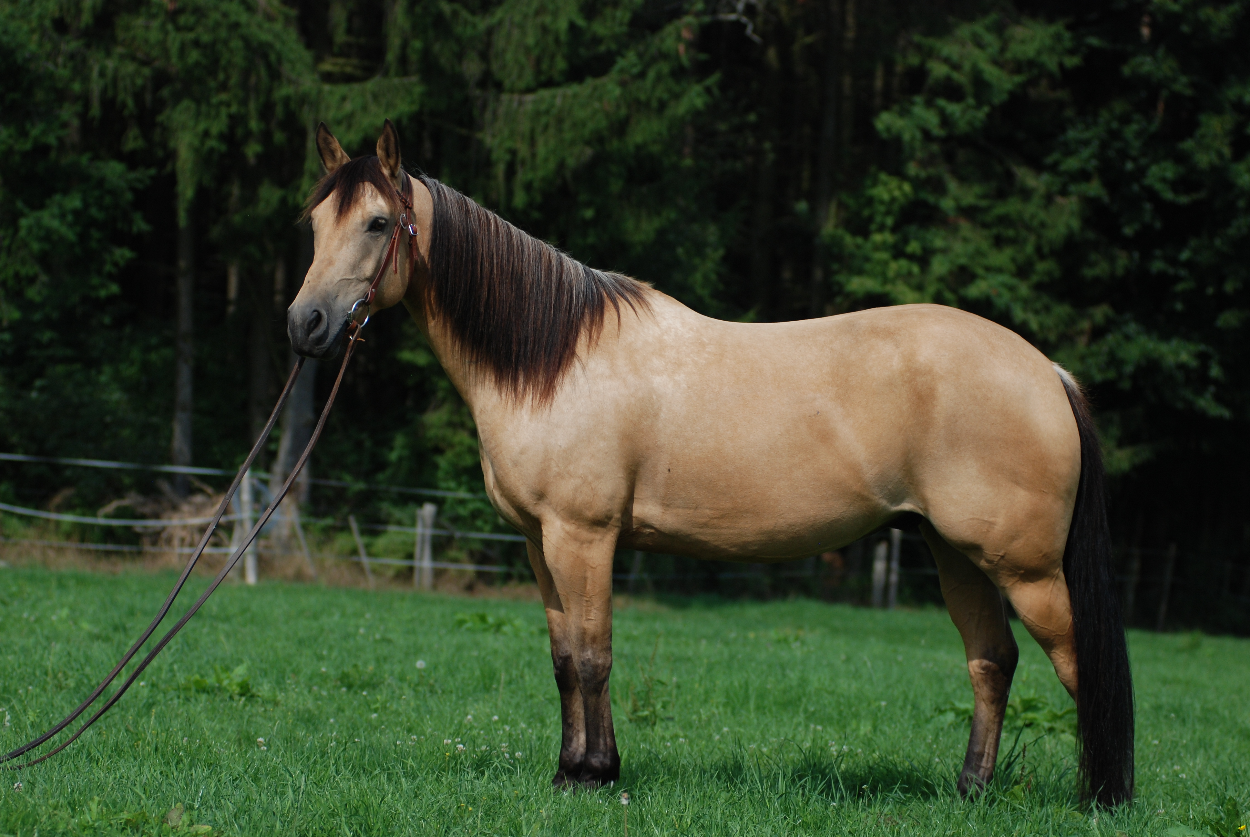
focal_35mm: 120
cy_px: 418
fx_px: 4172
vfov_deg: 11.5
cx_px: 625
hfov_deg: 17.0
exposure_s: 1/4000
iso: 250
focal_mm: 80
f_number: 4
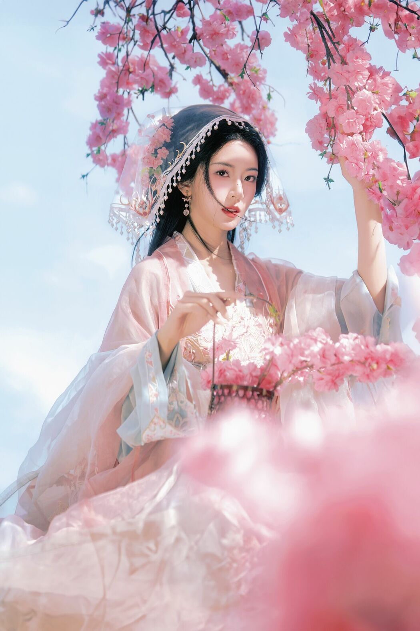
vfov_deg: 39.6
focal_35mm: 50
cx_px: 210
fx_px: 875
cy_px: 316
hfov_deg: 27.0
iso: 100
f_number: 1.6
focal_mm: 50
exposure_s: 1/5000
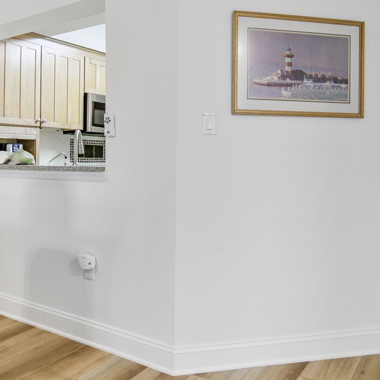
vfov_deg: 49.3
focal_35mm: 33
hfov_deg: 49.7
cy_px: 146
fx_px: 410
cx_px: 193
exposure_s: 1/5
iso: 400
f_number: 11
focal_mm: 18
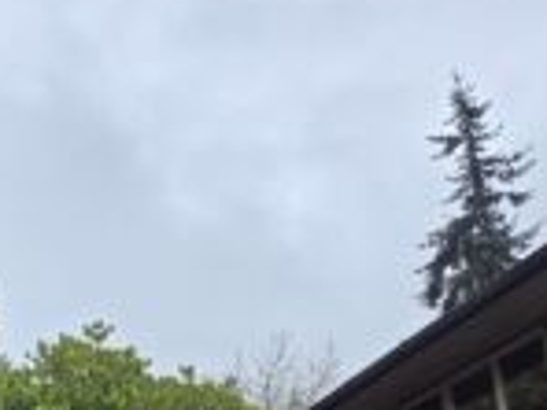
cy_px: 499
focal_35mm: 62
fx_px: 980
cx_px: -107
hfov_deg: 27.5
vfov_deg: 21.8
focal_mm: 5.4
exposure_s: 1/497
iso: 25
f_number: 1.8
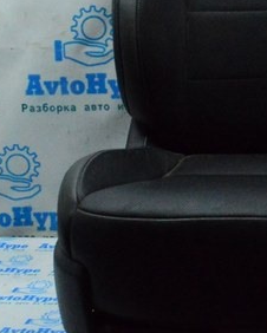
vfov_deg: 18.5
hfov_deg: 14.8
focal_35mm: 102
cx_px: 285
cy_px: 36
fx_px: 1006
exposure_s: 1/640
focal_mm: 20
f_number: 6.3
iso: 6400
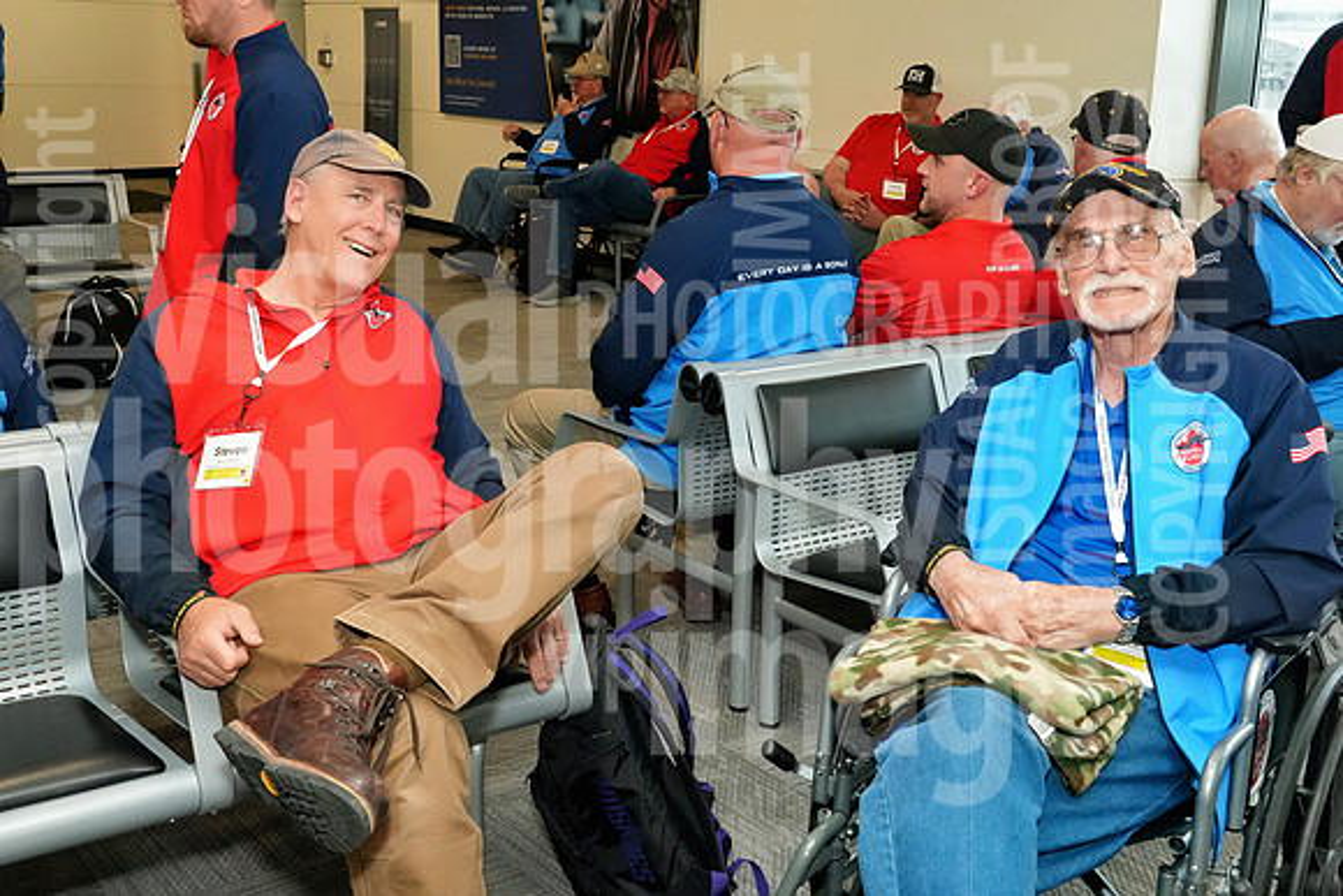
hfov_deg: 43.6
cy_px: 448
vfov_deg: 29.9
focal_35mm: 45
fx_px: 1679
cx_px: 672
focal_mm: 30
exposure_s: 1/160
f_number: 8
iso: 5000
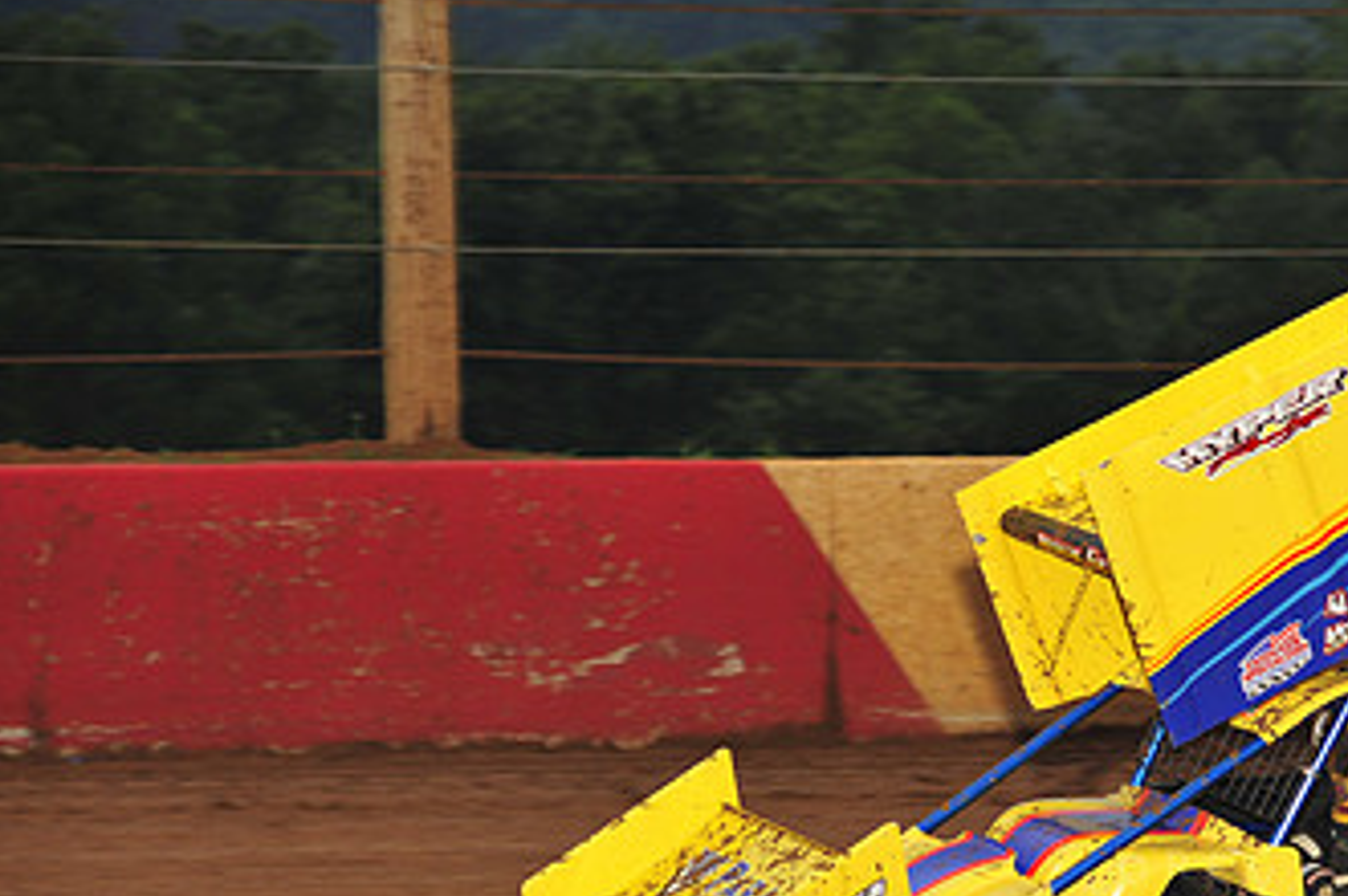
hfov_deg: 8.1
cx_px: 1177
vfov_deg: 5.4
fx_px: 9501
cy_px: 721
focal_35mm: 254
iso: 800
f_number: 6.3
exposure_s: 1/320
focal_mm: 145
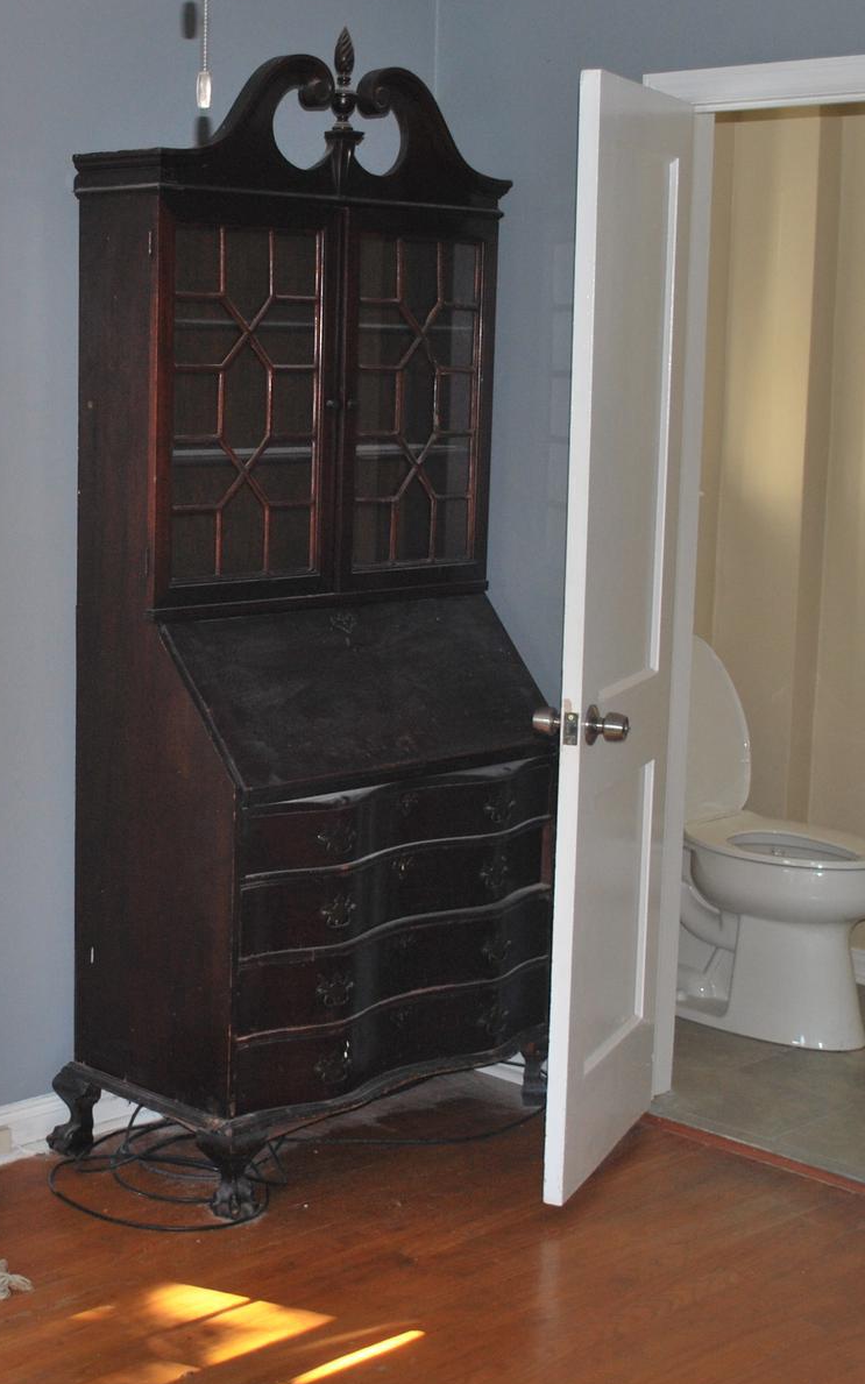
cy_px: 686
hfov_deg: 21.9
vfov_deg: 35.1
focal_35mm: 58
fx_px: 2188
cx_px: 120
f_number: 4
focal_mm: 22
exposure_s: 1/60
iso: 200
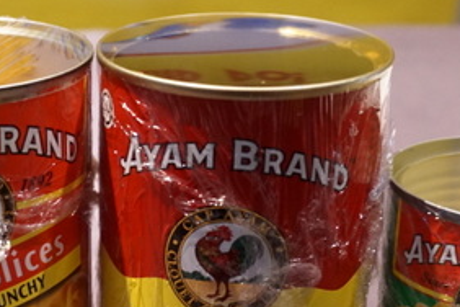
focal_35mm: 89
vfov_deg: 15.3
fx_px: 1142
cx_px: 67
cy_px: 190
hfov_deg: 22.3
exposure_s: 1/60
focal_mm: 21
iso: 2500
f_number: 4
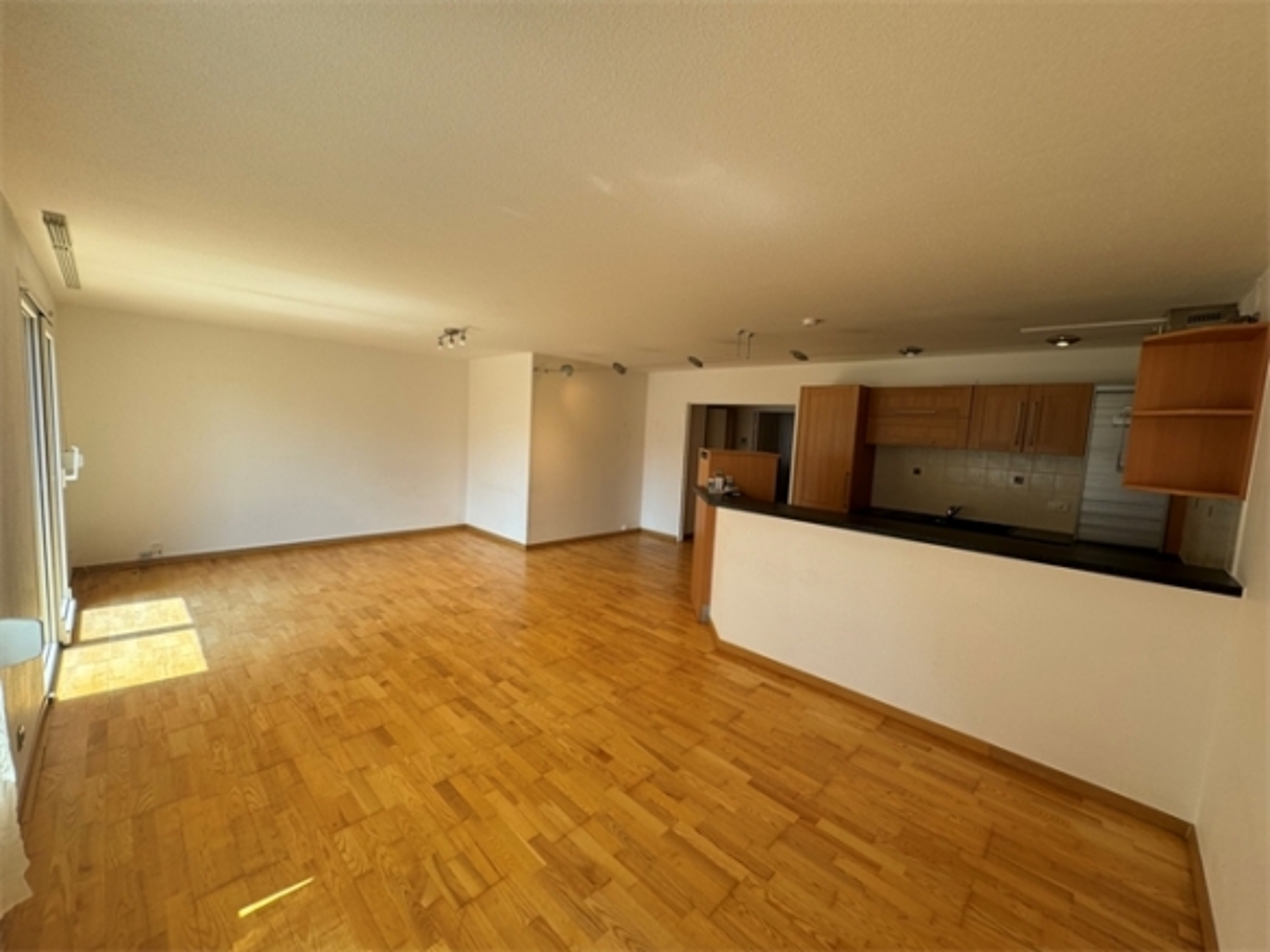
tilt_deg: -4.3
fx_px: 514
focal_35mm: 14
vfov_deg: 85.7
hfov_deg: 102.1
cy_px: 476
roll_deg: -2.9
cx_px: 635
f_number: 2.2
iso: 40
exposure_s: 1/163
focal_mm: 2.22
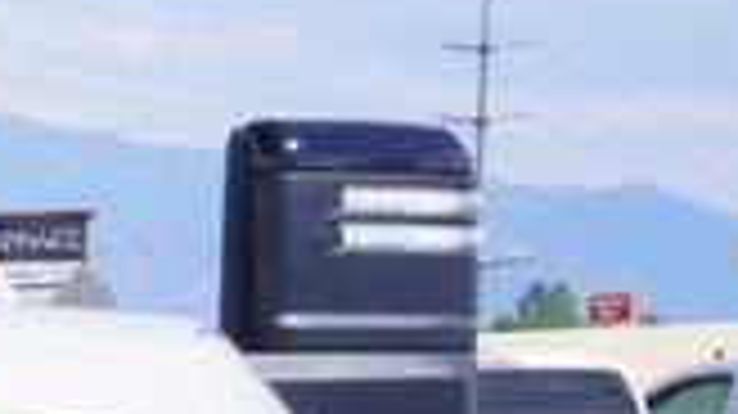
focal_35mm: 236
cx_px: -1071
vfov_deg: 4.9
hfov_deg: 8.3
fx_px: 4615
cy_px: 1184
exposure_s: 1/125
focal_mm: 24
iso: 100
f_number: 10
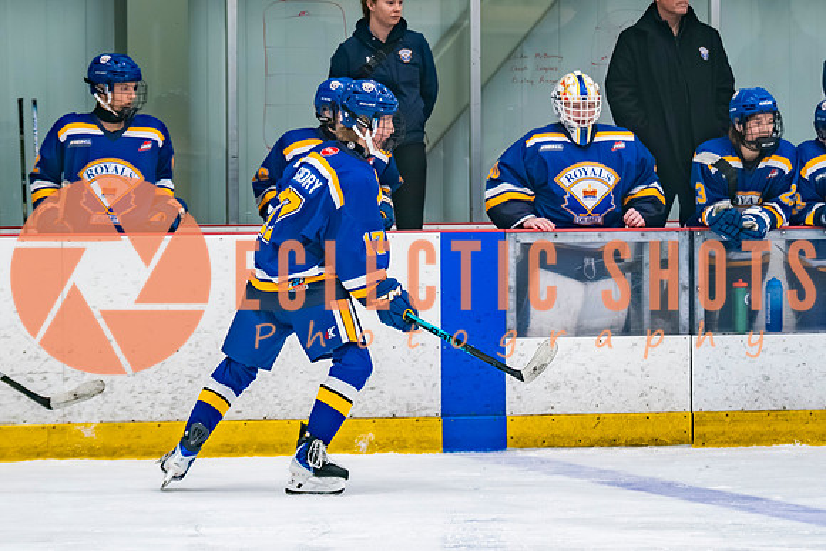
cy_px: 270
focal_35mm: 254
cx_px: 413
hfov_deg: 8.1
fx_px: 5822
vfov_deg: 5.4
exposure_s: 1/640
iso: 2000
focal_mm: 123
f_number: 2.8
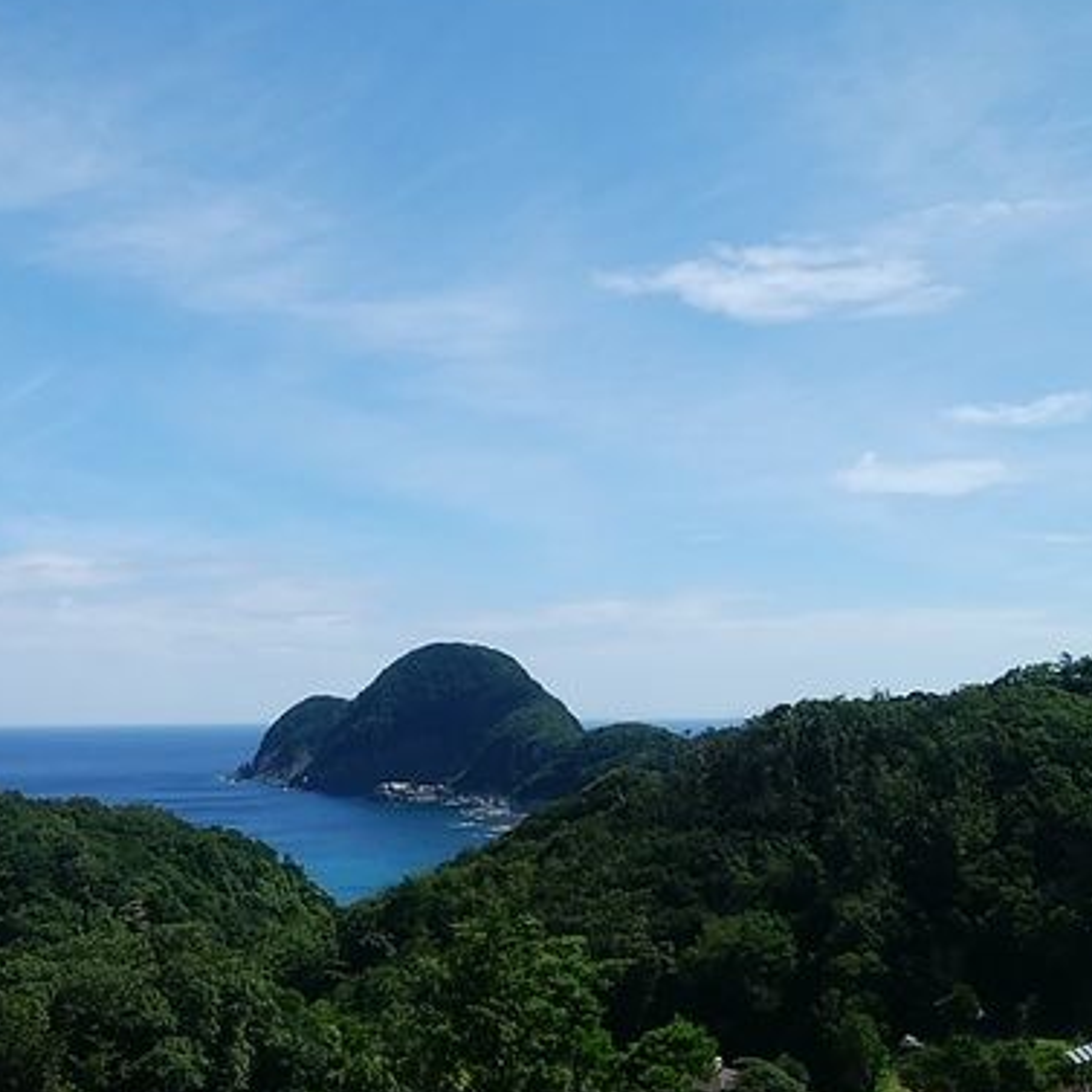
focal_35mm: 42
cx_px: 419
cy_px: 613
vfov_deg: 40.0
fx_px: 1499
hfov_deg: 39.8
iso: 32
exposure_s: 1/1692
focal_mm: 3
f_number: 2
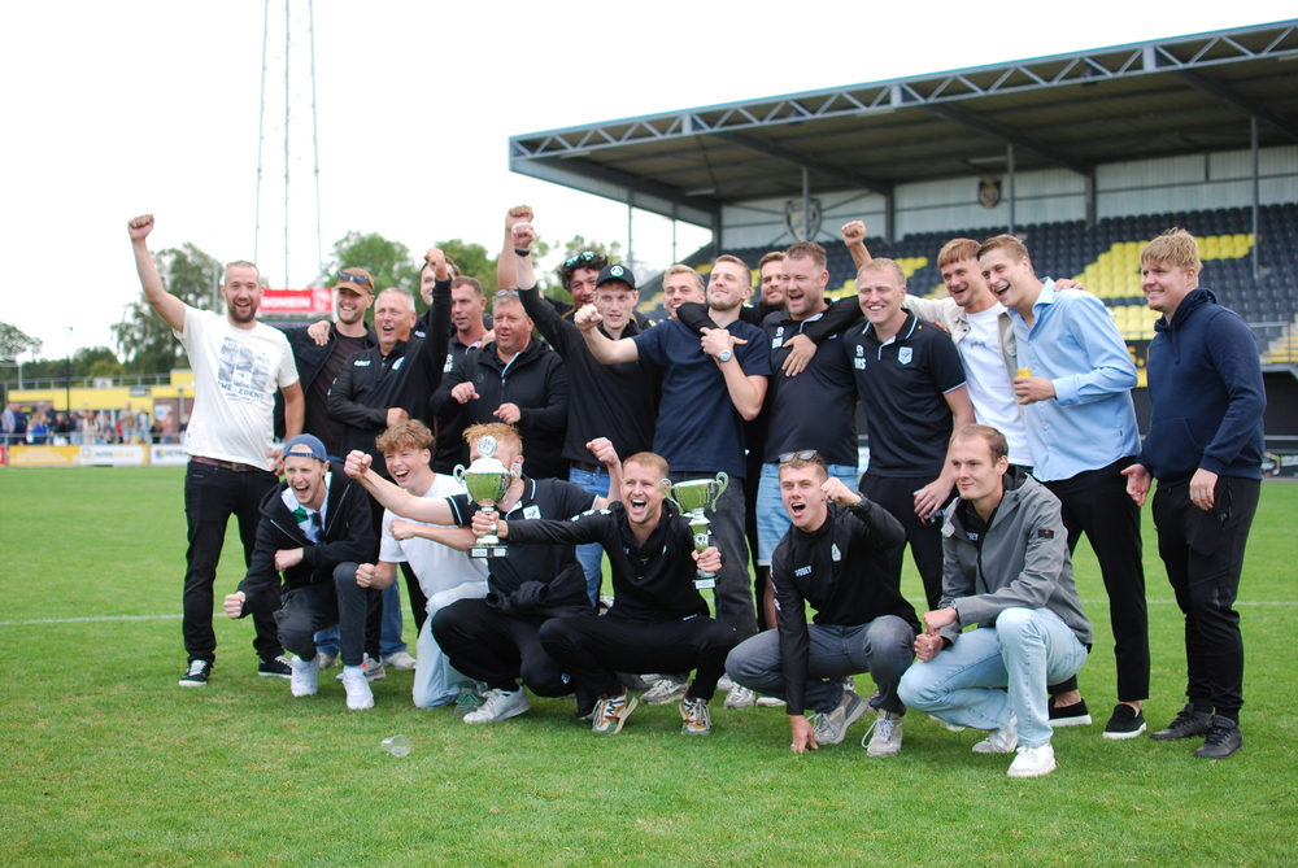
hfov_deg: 37.8
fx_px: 1895
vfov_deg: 25.8
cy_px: 434
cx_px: 649
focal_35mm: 52
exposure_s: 1/640
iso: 200
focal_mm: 35
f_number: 2.5
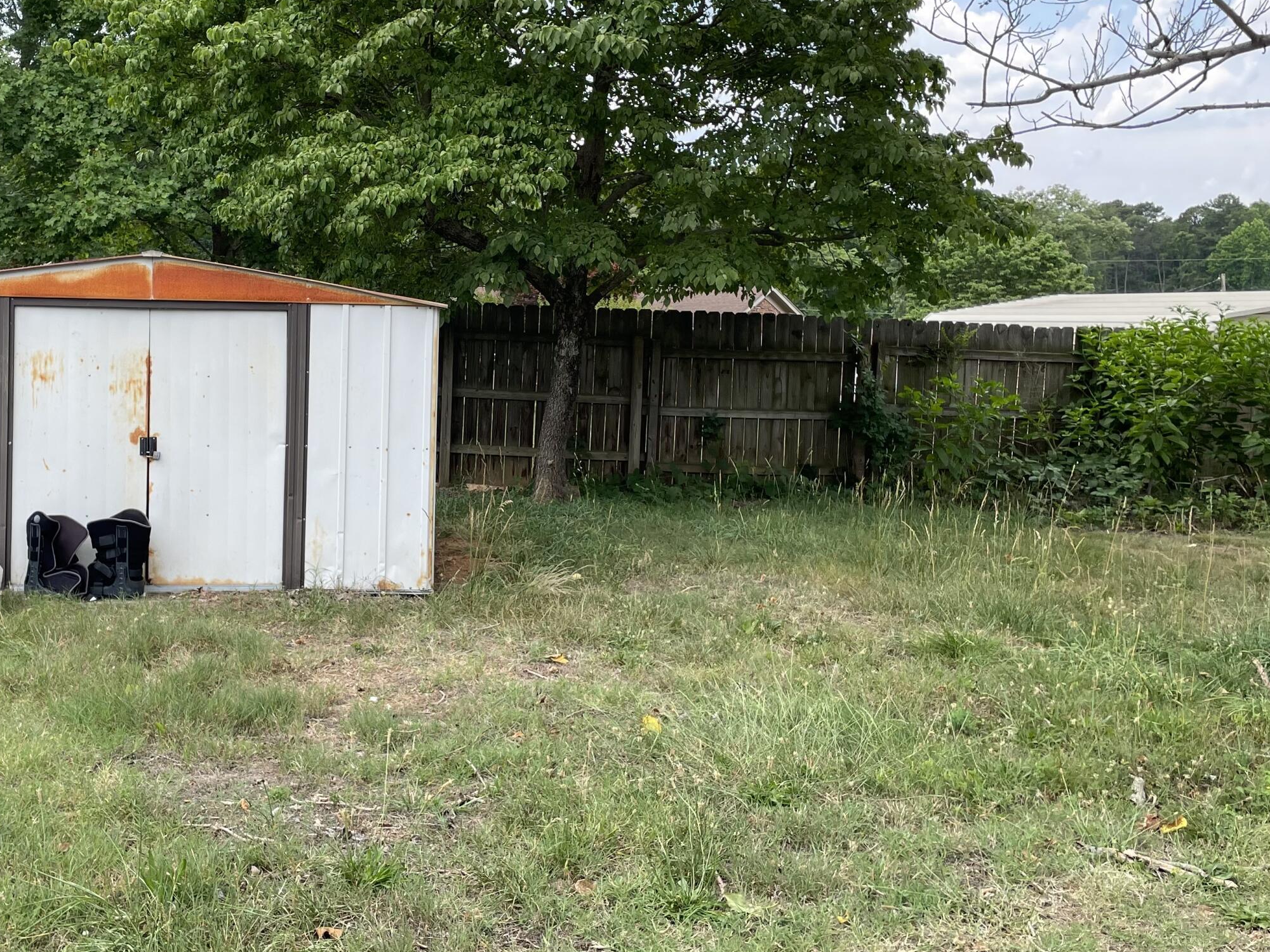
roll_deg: +0.7
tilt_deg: -2.1
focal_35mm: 39
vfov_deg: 36.7
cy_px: 381
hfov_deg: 47.1
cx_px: 418
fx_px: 1431
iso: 32
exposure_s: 1/836
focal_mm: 4.2
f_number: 1.6
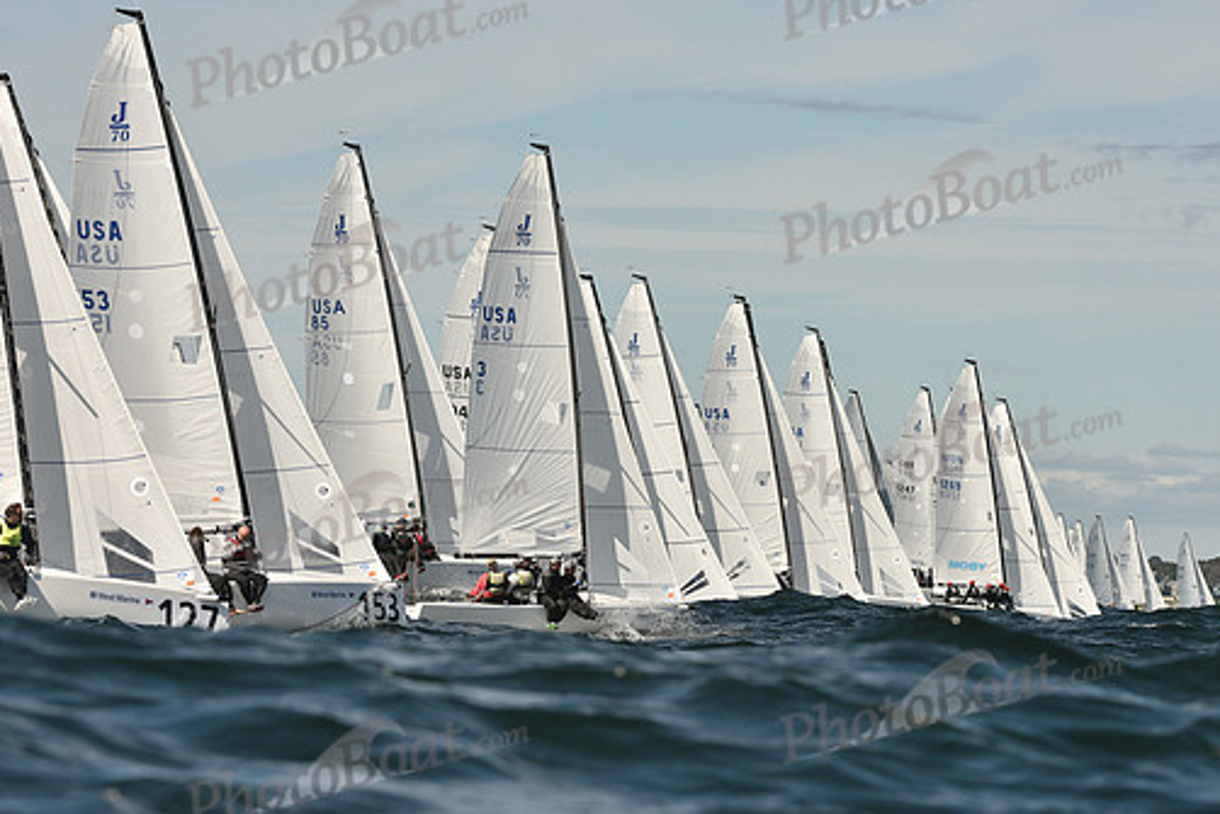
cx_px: 656
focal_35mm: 231
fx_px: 7830
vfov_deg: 6.0
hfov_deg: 8.9
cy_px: 361
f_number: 9
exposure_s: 1/1600
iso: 400
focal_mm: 200
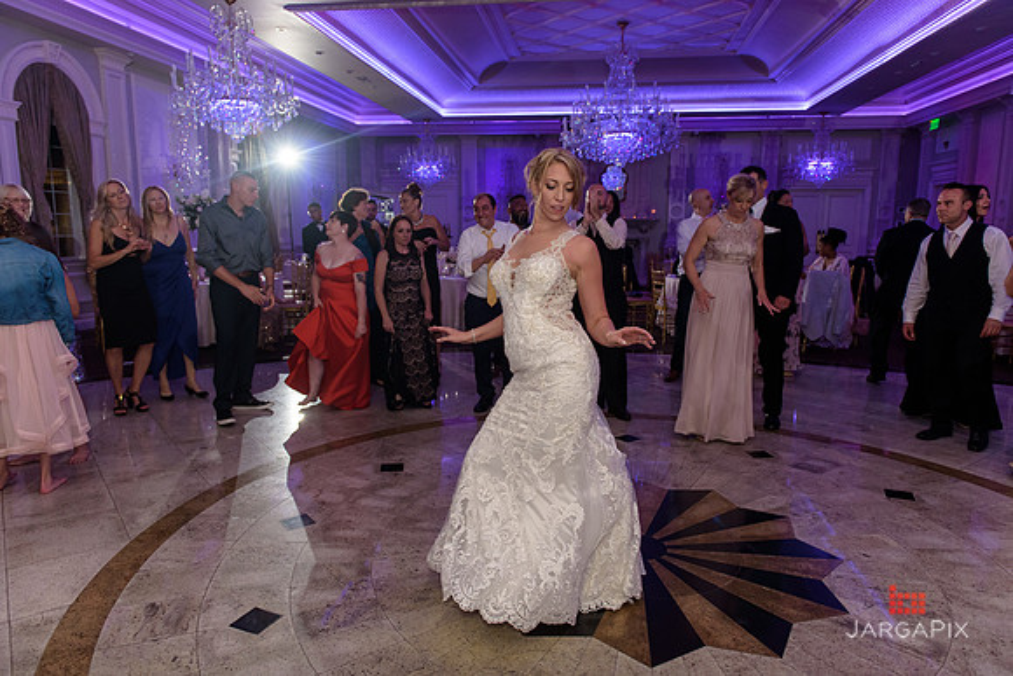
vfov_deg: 53.2
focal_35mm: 24
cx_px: 506
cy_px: 338
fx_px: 675
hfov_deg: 73.7
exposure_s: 1/125
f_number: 3.2
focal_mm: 24
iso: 1600
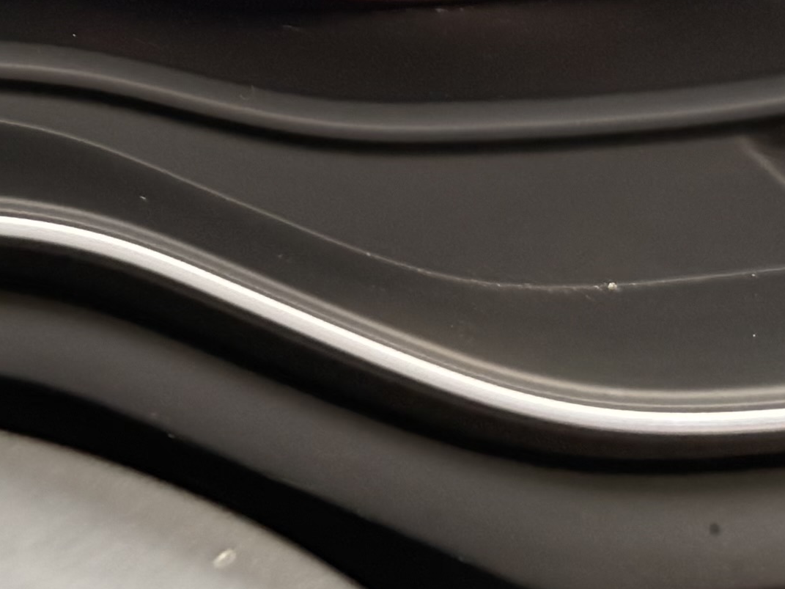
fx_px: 2902
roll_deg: -0.3
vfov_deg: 10.7
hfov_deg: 14.1
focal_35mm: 128
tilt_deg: -19.0
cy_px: -533
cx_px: -503
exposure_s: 1/121
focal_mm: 6.76
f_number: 1.78
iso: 200
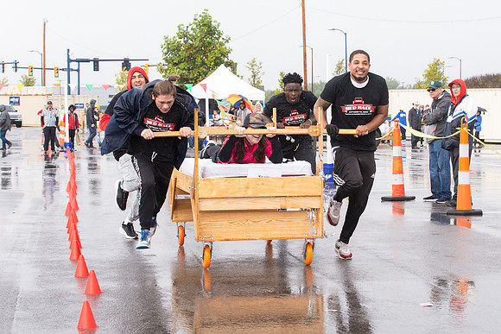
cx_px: 298
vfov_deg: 14.8
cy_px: 182
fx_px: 1289
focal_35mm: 93
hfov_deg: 22.0
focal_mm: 70
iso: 800
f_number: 7.1
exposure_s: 1/400
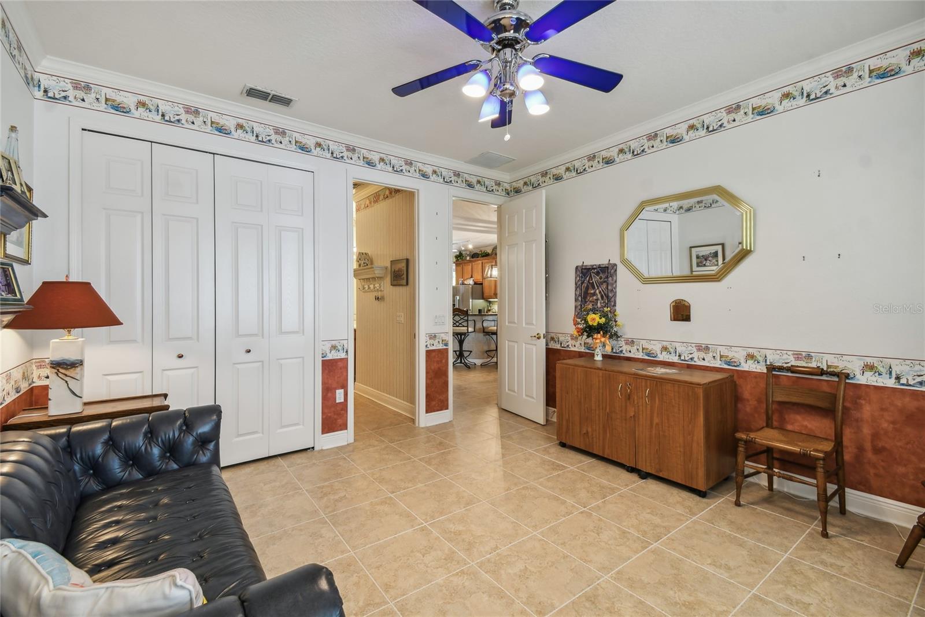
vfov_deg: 77.3
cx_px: 462
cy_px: 308
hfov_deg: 100.4
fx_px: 385
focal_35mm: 15
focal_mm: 10
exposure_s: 1/6
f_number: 7.1
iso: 100
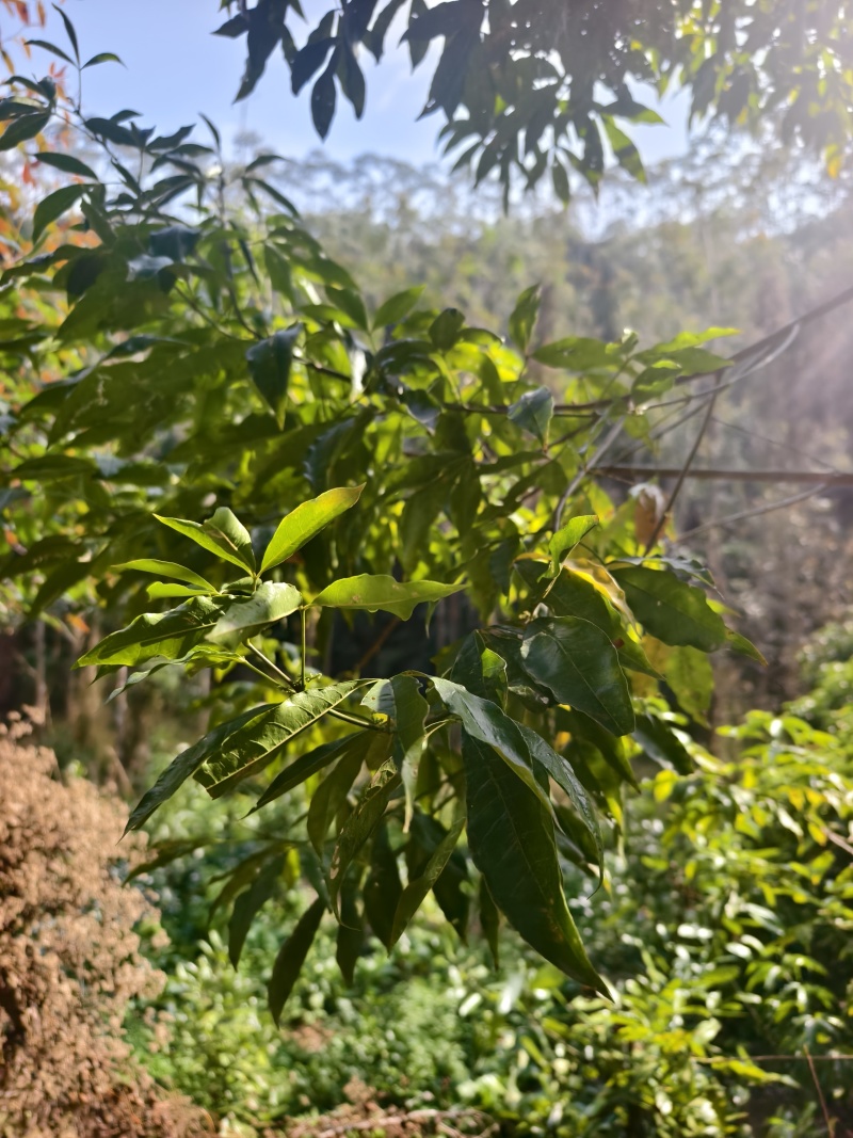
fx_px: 756
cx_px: 426
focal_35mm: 23
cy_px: 569
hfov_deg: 58.9
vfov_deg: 73.9
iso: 50
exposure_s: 1/3003
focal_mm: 8.67
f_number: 1.75
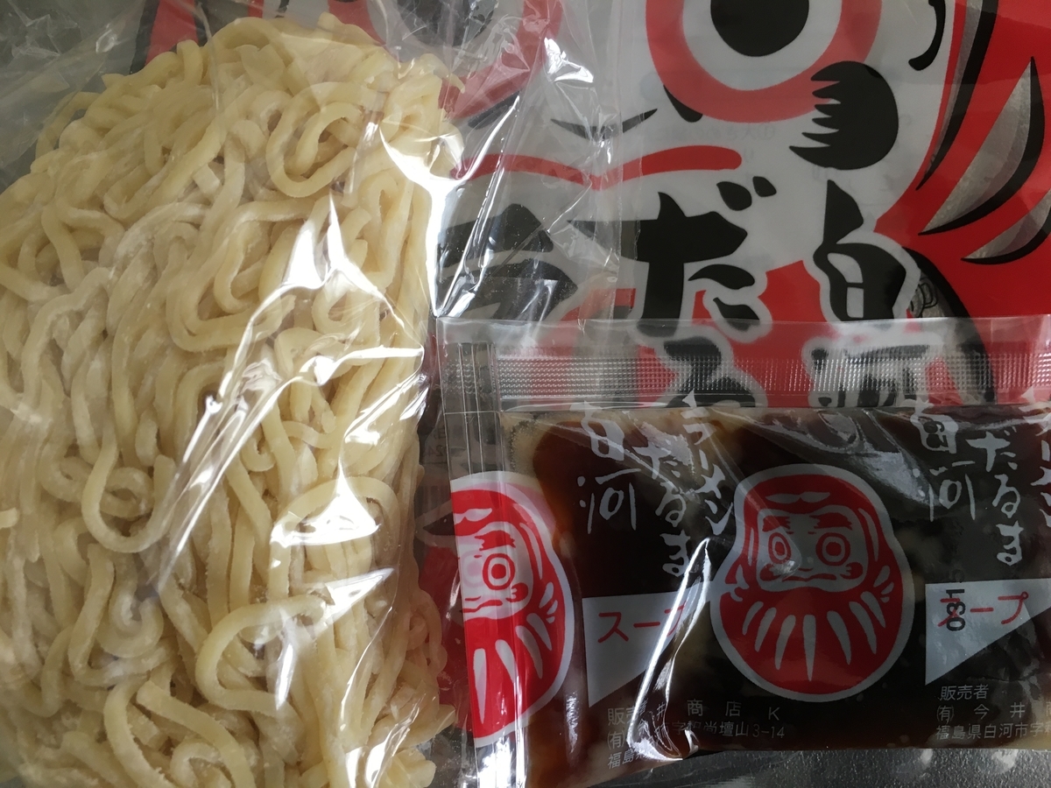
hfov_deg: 61.7
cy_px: 394
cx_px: 526
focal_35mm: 29
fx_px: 880
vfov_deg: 48.2
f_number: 2.2
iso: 100
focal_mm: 4.15
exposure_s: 1/33
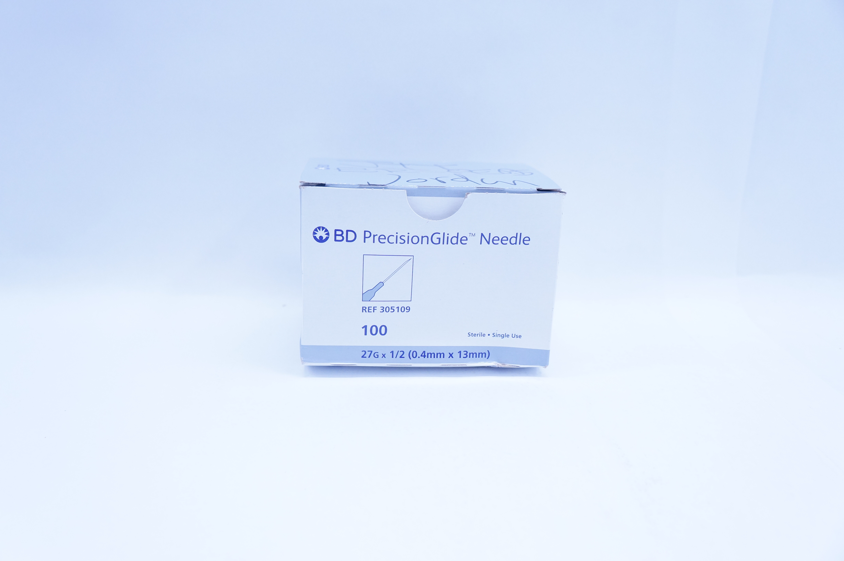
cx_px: 422
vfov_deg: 39.9
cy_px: 280
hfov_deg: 57.3
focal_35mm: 33
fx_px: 773
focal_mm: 22
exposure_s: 1/200
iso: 800
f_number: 4.5
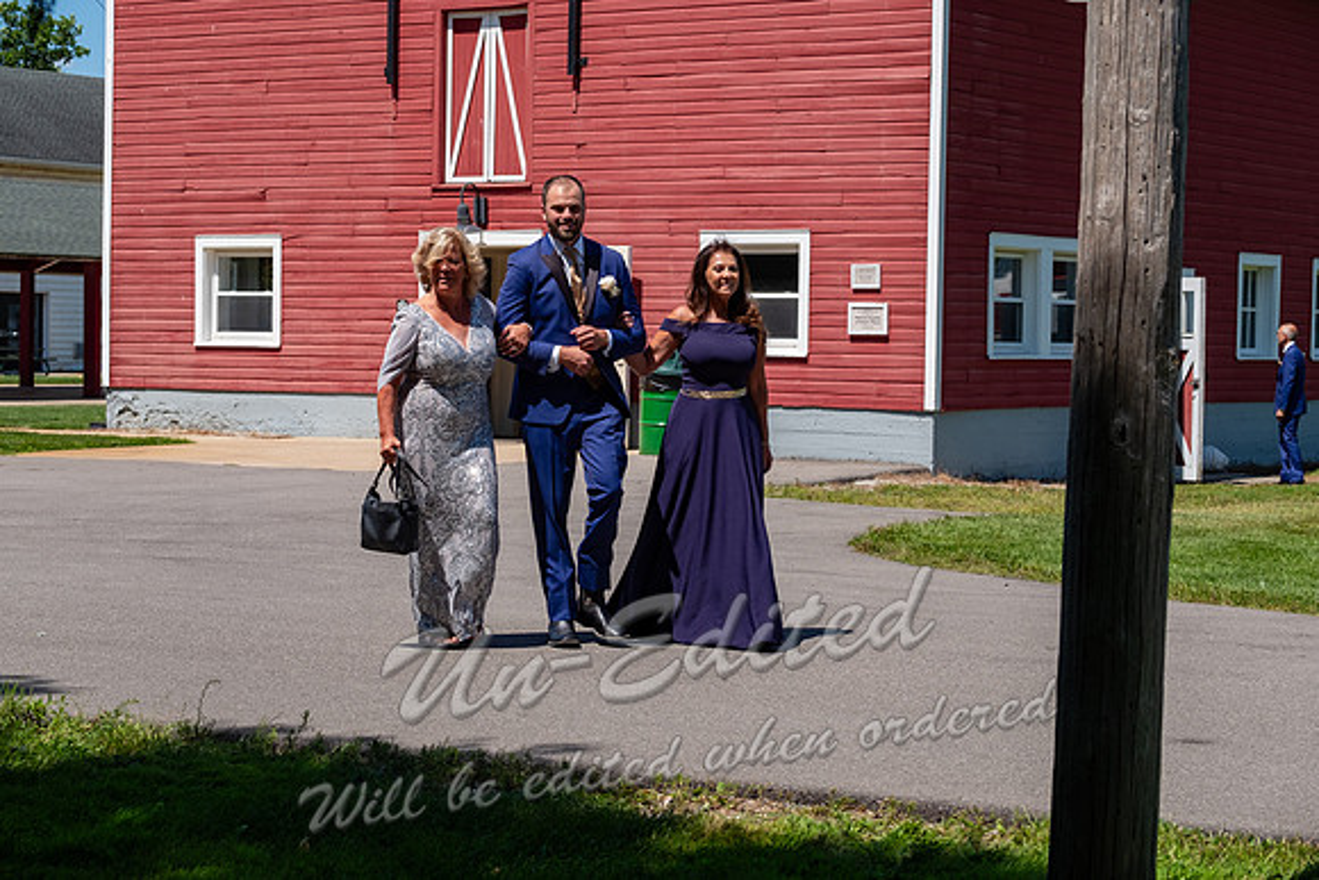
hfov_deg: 27.0
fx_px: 2748
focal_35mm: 75
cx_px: 660
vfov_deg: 18.2
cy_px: 440
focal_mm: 50
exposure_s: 1/500
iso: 200
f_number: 6.4
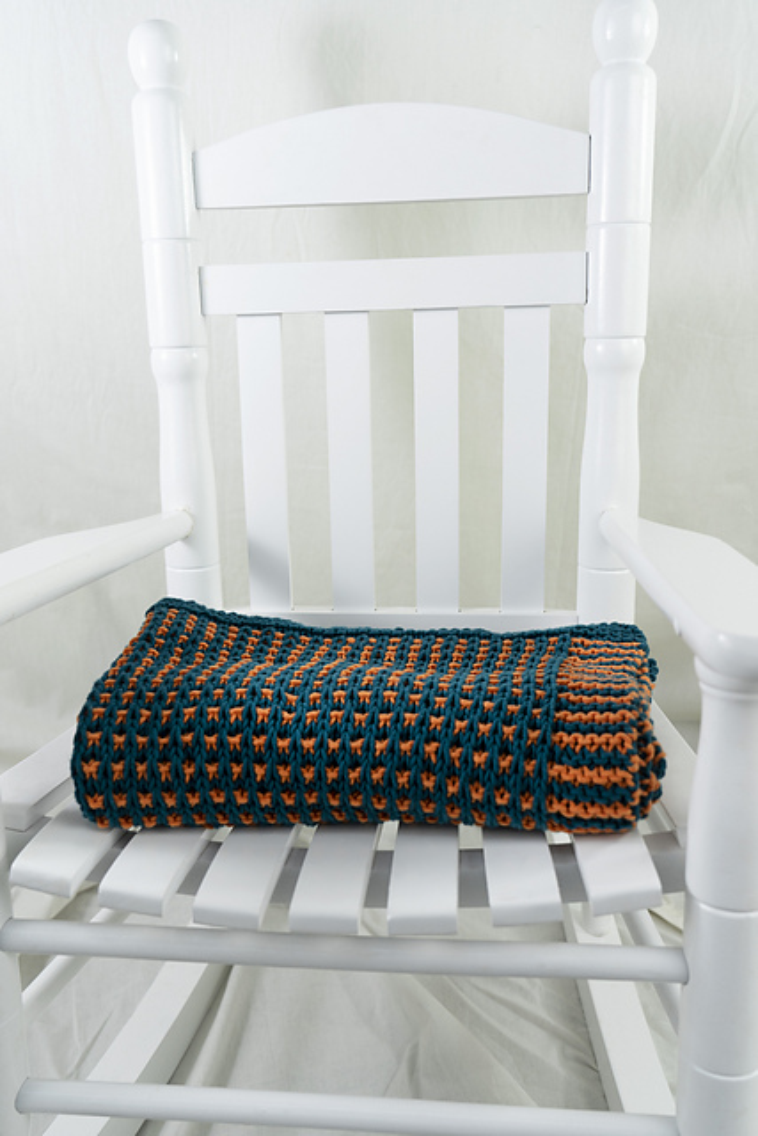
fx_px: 1042
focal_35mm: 33
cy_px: 568
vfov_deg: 57.2
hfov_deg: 40.0
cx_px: 379
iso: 100
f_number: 5
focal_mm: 33
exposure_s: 1/40
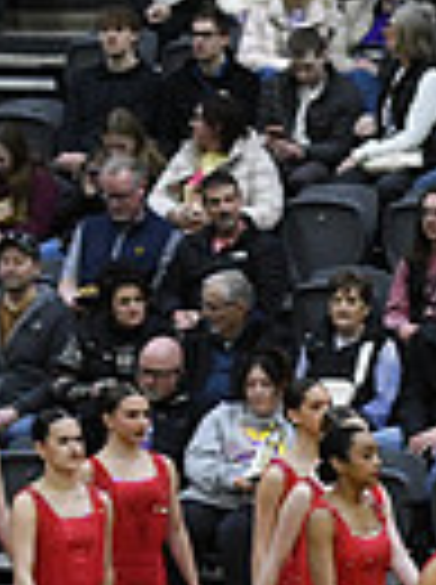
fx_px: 7616
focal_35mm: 452
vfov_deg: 4.4
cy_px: 785
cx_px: 1245
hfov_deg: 3.2
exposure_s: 1/400
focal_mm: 70
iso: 4000
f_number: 3.5
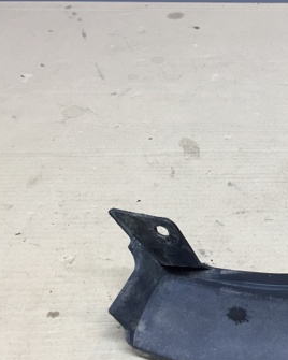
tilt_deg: -39.5
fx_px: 575
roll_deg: -2.4
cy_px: 217
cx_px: 283
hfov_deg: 26.7
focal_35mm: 54
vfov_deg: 34.6
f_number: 2.2
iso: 50
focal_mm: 4.15
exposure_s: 1/33
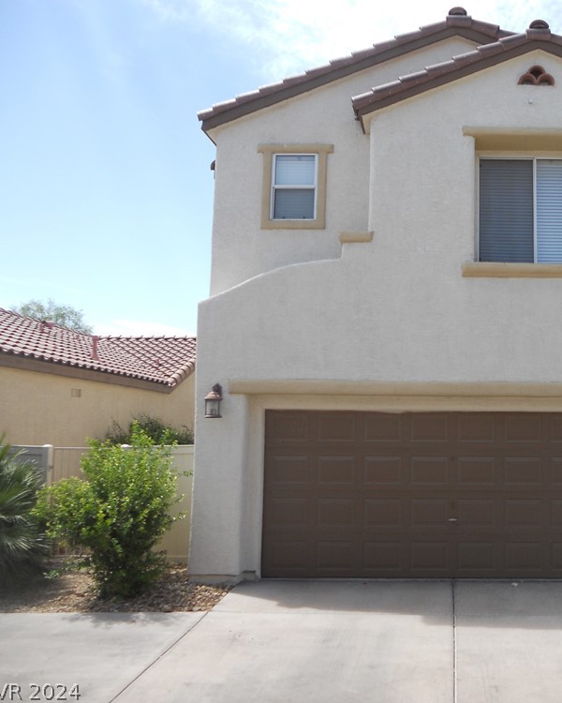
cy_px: 347
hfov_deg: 39.4
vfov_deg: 50.3
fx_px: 748
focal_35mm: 36
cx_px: 457
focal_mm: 4.9
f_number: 3.2
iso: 80
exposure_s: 1/500
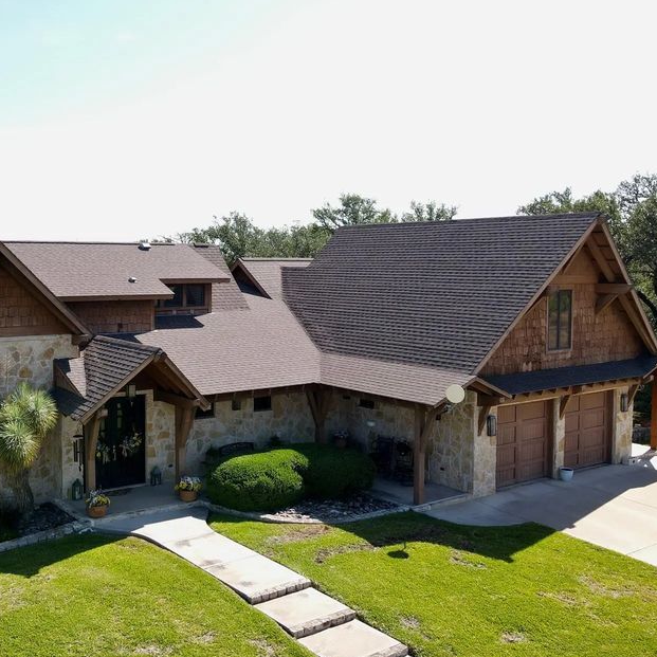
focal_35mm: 35
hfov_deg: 46.7
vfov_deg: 47.2
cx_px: 237
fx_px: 752
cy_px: 300
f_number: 2.8
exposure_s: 1/320
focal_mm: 4.5
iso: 100
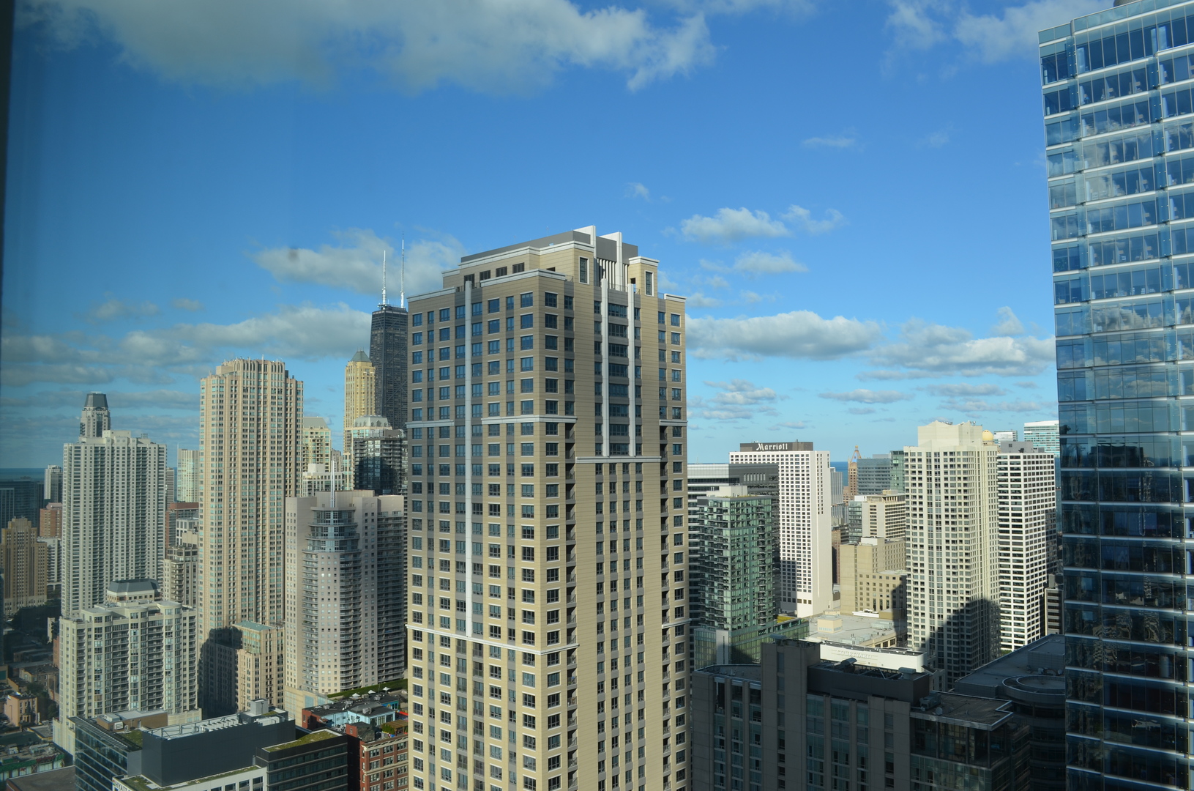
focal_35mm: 27
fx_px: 894
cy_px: 396
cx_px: 597
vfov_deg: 47.7
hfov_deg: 67.5
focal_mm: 18
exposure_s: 1/250
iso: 100
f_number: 8
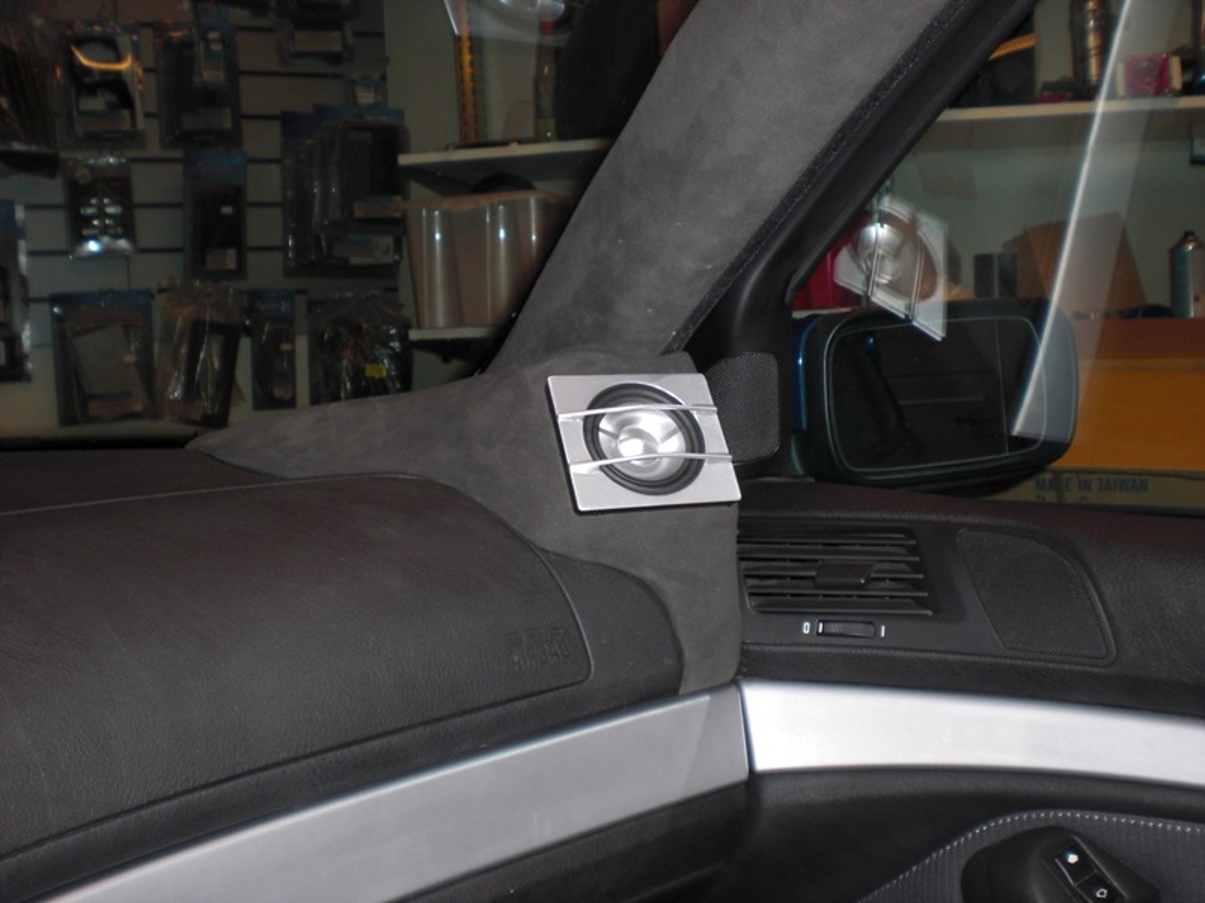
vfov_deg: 37.7
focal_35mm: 38
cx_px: 602
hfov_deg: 49.0
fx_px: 1323
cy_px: 452
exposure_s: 1/60
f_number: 3.1
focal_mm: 6.3
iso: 100
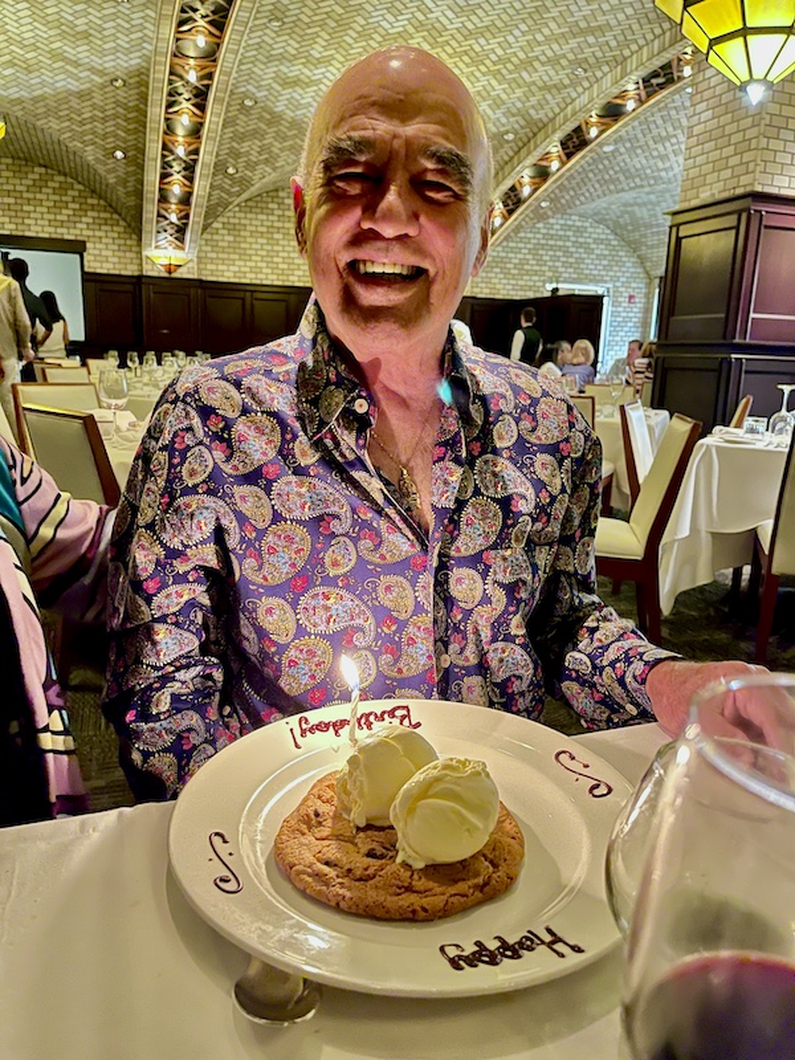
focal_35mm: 26
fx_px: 796
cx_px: 398
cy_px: 530
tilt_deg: -12.5
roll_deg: -1.8
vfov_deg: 67.3
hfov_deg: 53.1
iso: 1000
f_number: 1.6
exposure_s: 1/24
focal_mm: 5.1
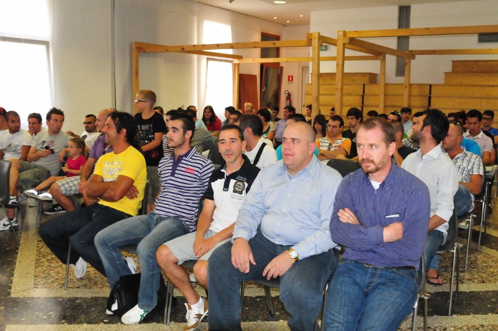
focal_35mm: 36
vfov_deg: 36.8
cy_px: 166
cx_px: 249
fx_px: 497
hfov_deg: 53.2
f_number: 4
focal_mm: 24
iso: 3200
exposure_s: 1/250
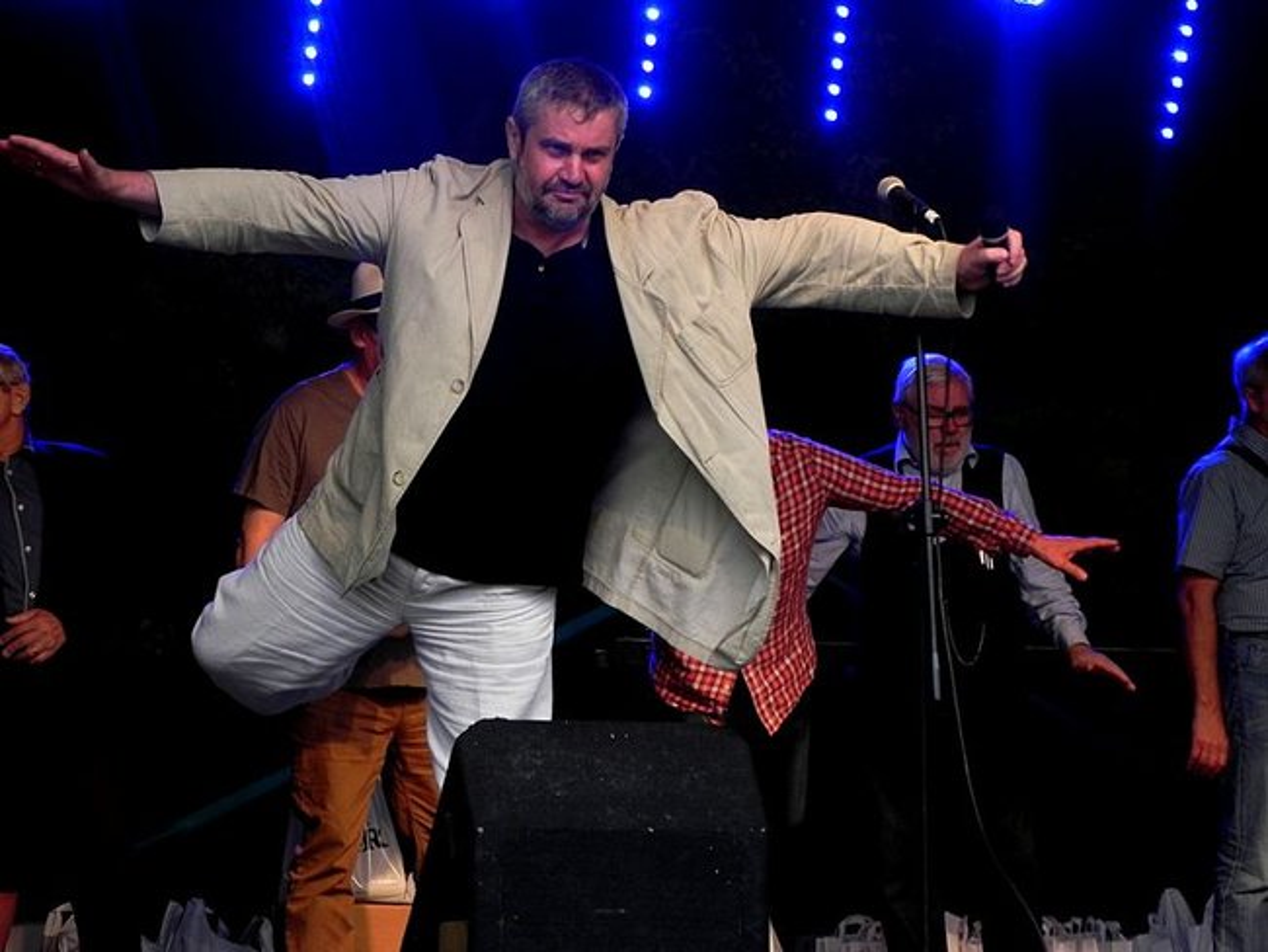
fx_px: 4287
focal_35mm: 117
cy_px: 476
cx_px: 634
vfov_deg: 12.7
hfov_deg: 16.8
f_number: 4
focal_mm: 20.8
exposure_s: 1/75.2
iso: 160
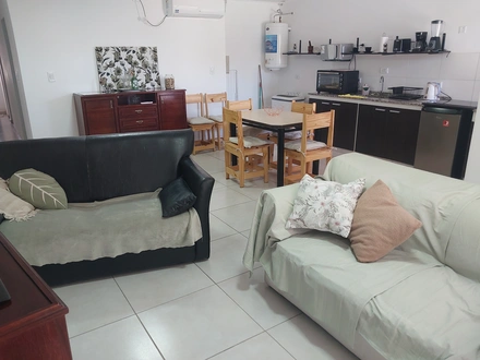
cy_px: 180
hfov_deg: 60.0
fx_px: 416
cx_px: 240
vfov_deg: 46.8
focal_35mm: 30
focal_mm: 4.6
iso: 160
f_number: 1.8
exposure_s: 1/60
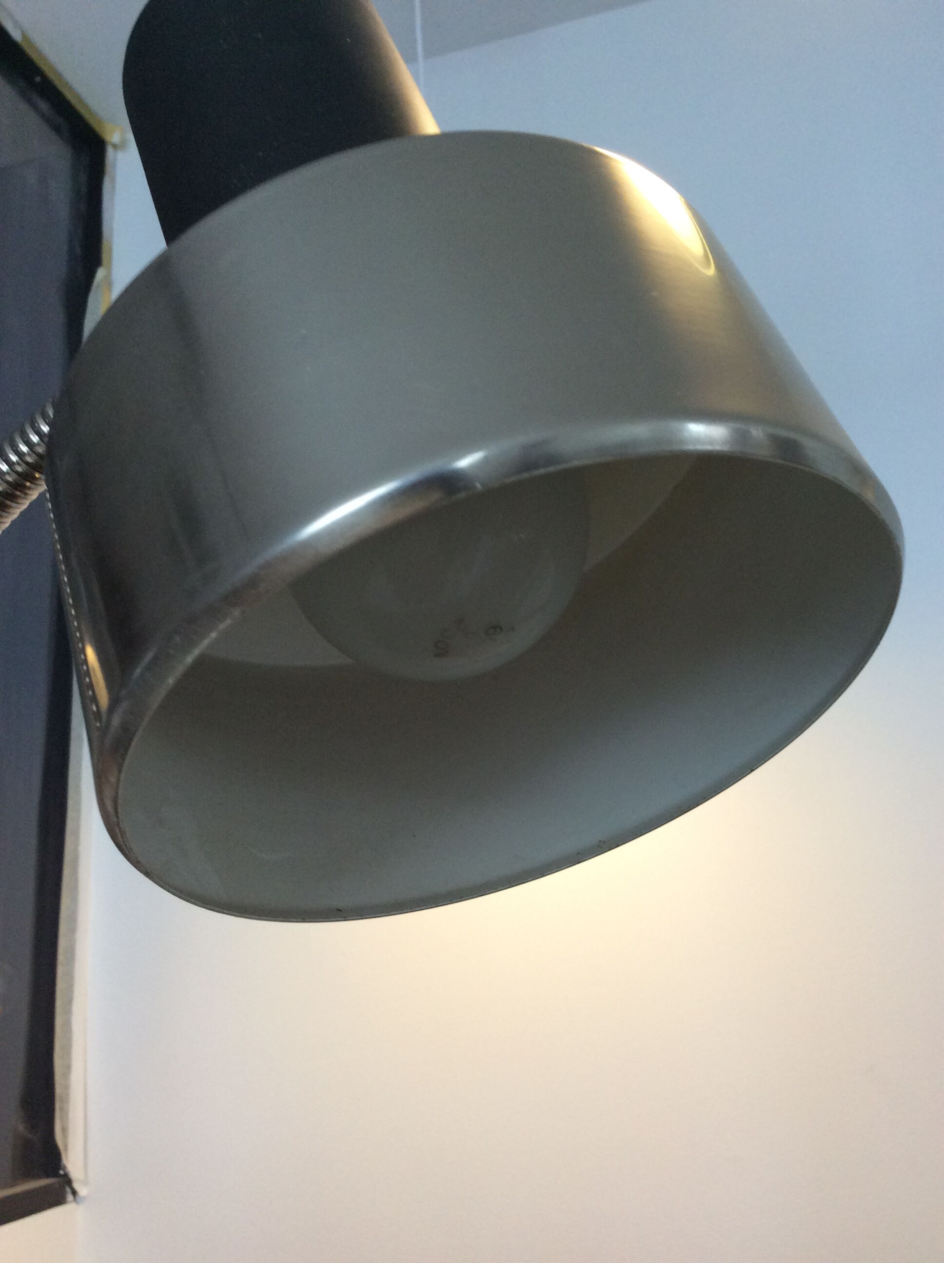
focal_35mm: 32
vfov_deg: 56.9
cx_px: 472
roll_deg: +4.5
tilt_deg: +16.2
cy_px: 632
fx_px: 1167
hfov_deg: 44.1
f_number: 2.4
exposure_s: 1/25
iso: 80
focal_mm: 3.3
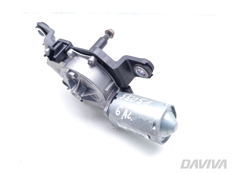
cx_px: 116
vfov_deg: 49.7
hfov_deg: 63.4
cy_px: 87
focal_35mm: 28
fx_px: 188
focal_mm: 6.19
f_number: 1.65
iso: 125
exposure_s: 1/100
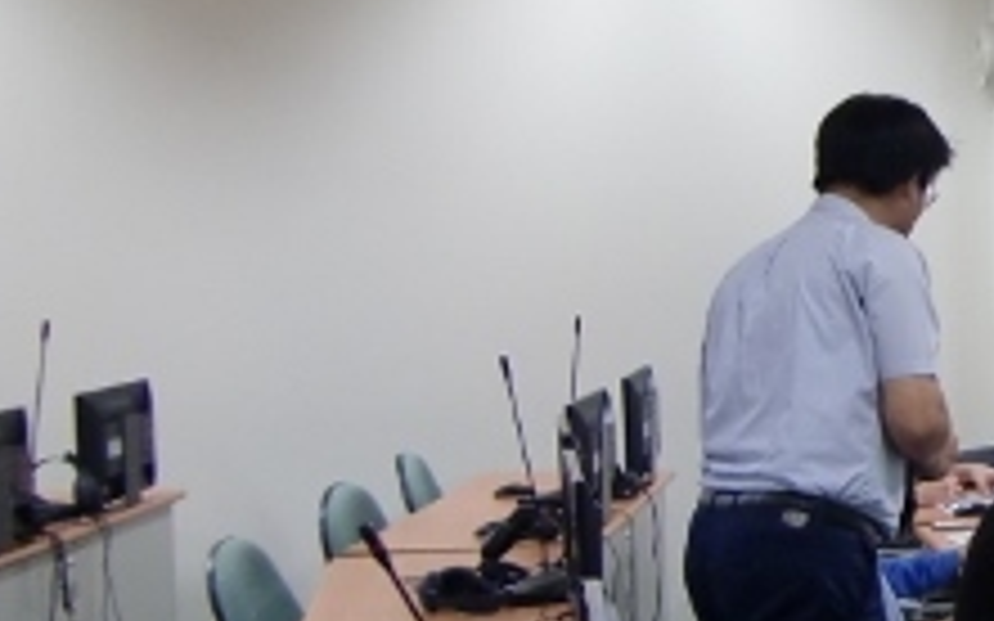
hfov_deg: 21.2
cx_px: 1390
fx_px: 2329
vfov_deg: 15.2
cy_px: 324
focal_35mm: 86
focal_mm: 4.9
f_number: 2.6
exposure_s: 1/60
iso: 250
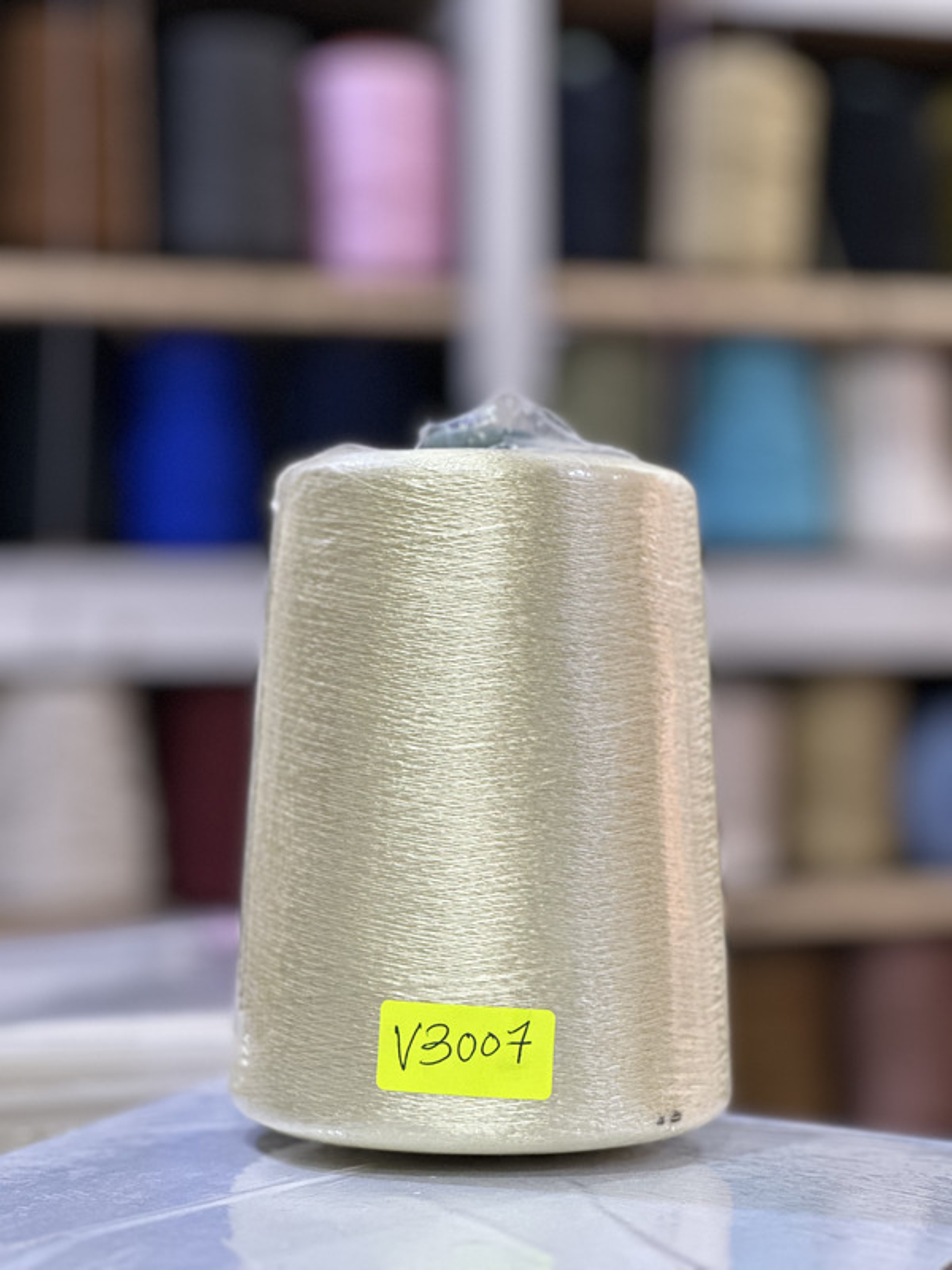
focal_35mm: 77
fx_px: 2824
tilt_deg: +1.4
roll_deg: +0.3
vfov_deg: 25.3
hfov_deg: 19.1
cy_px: 635
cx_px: 476
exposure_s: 1/50
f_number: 2.8
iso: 125
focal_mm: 9
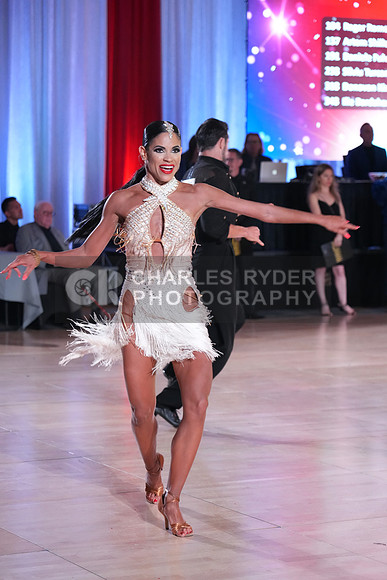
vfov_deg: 19.5
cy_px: 290
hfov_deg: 13.0
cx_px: 194
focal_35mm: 105
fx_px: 1692
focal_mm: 105
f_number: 4.5
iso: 4000
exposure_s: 1/250
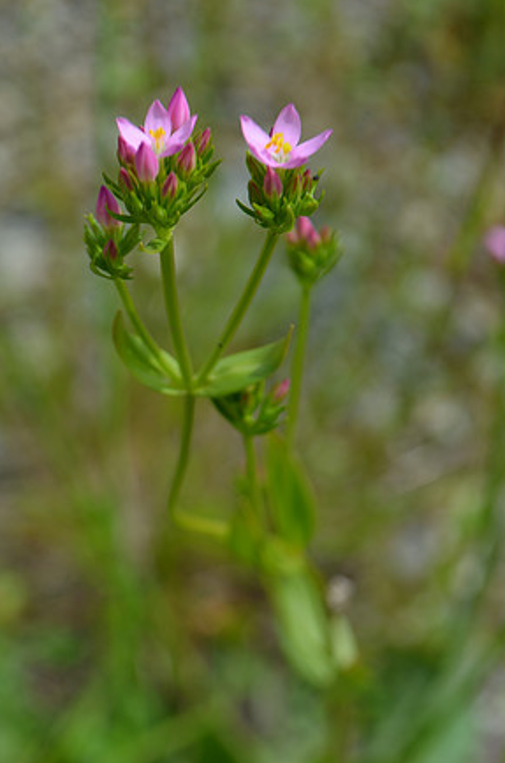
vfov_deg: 23.8
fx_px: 1809
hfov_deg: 15.9
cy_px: 392
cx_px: 245
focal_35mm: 86
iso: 110
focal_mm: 55
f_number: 8
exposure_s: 1/250
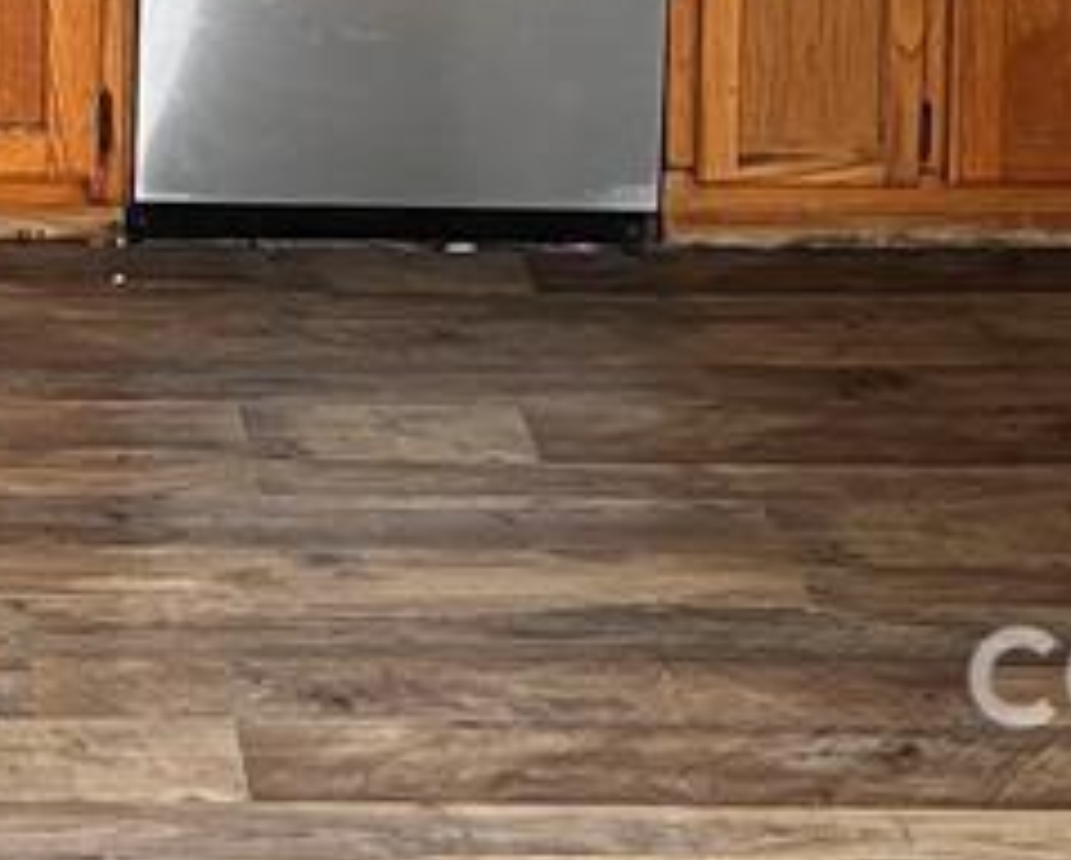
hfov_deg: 17.1
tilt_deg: -5.5
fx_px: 3459
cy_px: -855
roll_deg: -0.9
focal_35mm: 109
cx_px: -63
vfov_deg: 12.5
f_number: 1.6
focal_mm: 5.1
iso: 125
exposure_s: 1/75
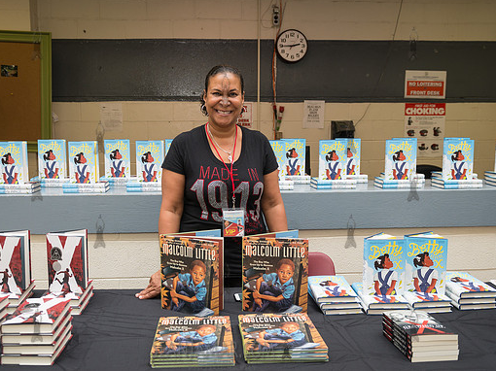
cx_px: 225
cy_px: 184
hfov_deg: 52.6
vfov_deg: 40.7
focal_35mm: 35
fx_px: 501
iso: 500
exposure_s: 1/500
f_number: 4
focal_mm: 32
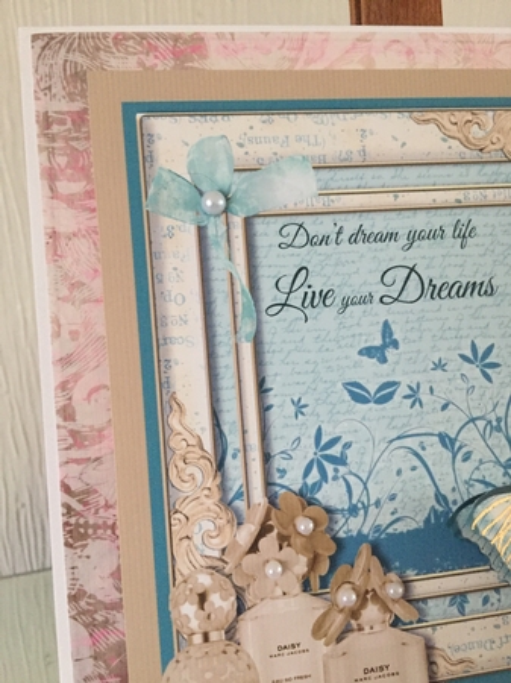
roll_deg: +1.9
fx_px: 571
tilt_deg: -13.8
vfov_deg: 61.7
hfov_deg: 48.2
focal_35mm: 29
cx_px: 256
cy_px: 342
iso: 250
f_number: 2.2
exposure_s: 1/20
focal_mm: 4.15
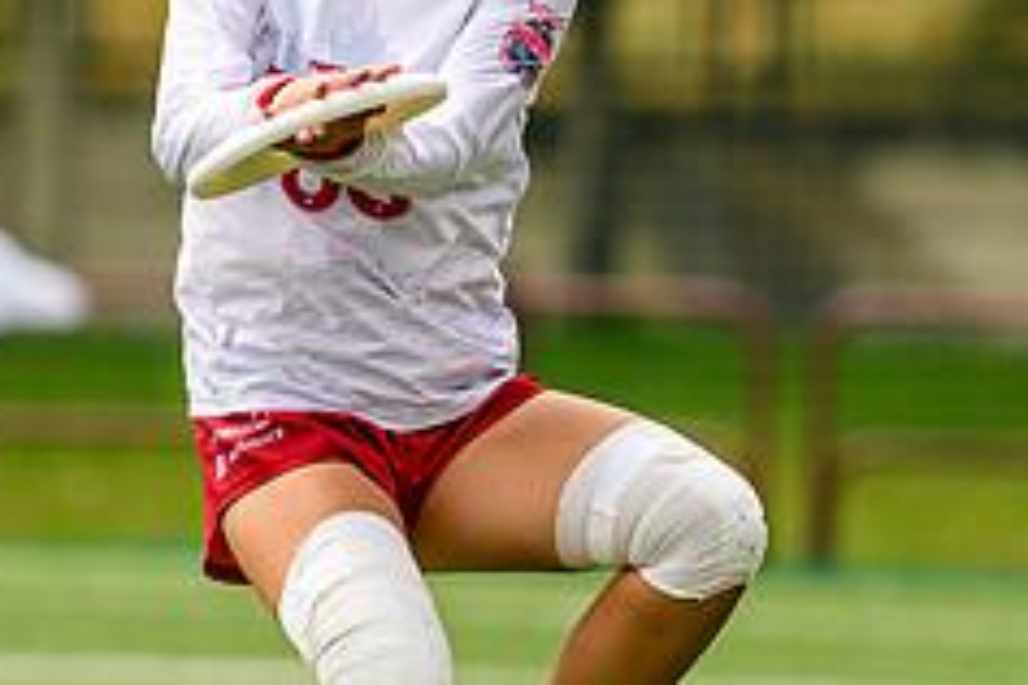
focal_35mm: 733
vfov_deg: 1.9
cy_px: 280
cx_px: 429
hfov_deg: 2.8
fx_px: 20930
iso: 125
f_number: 3.2
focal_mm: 200
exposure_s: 1/1600
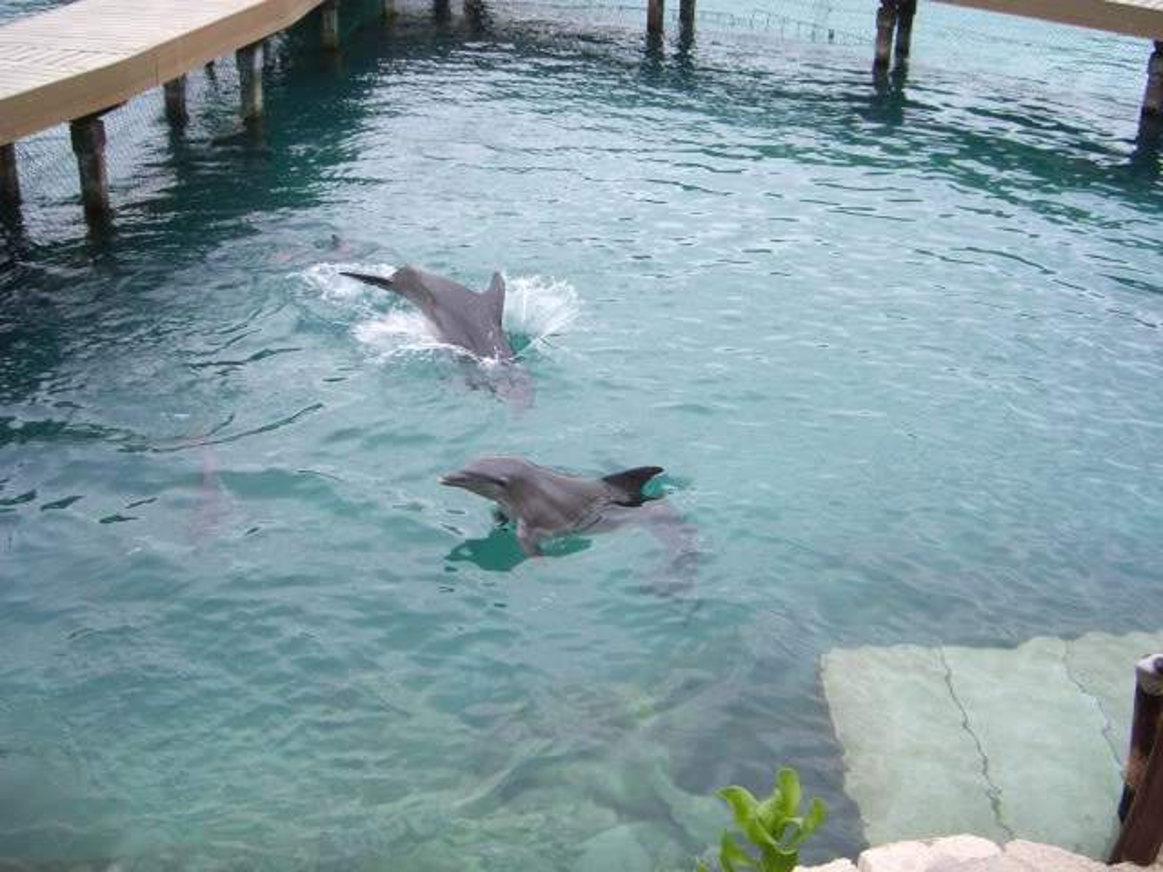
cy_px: 436
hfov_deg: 47.9
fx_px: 1310
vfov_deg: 36.8
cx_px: 582
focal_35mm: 39
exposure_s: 1/250
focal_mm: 8
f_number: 2.8
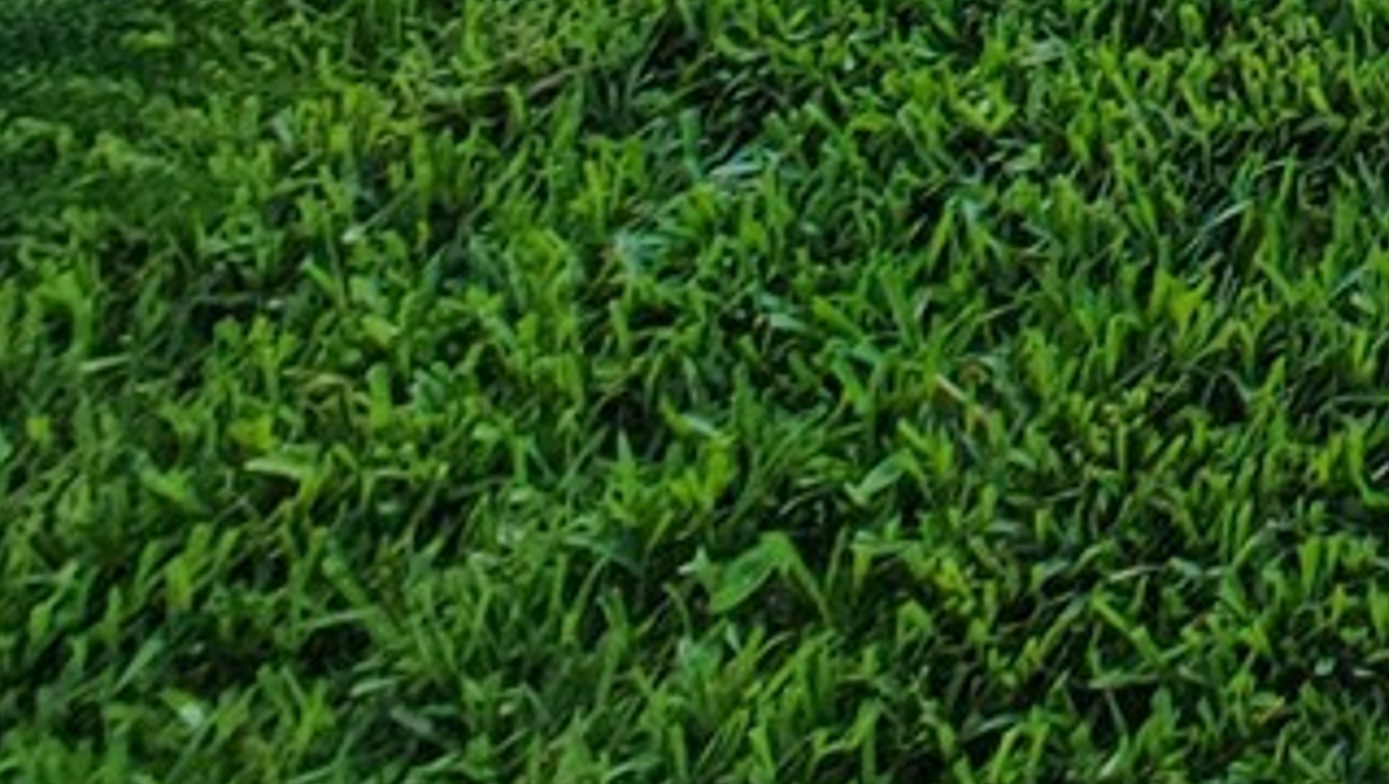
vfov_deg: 10.5
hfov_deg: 18.0
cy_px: -1707
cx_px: 2896
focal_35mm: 71
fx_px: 2617
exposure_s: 1/202
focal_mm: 2.2
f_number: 2.2
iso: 50
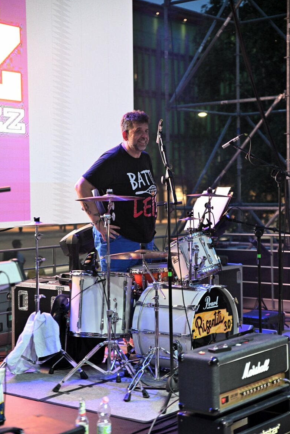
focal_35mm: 71
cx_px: 144
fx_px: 857
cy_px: 217
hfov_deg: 19.2
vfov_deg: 28.4
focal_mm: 70
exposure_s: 1/80
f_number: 2.8
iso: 2000
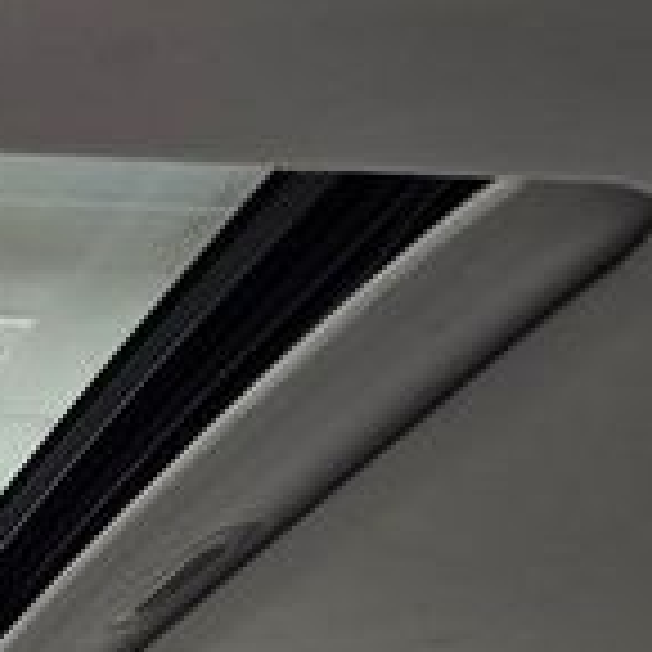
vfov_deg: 18.7
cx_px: -319
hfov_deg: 17.4
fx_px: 1918
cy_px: 674
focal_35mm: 90
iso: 250
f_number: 1.7
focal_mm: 6.3
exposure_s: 1/120
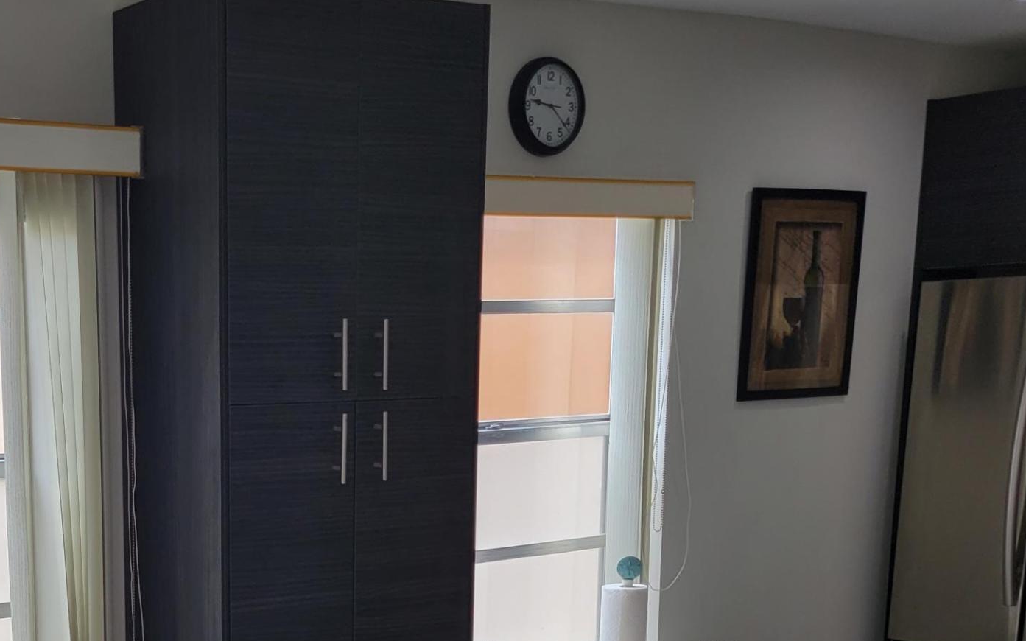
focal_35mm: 57
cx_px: 169
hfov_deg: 34.3
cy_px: 687
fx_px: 1594
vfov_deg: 21.7
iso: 40
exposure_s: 1/208
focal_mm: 5.4
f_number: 1.8
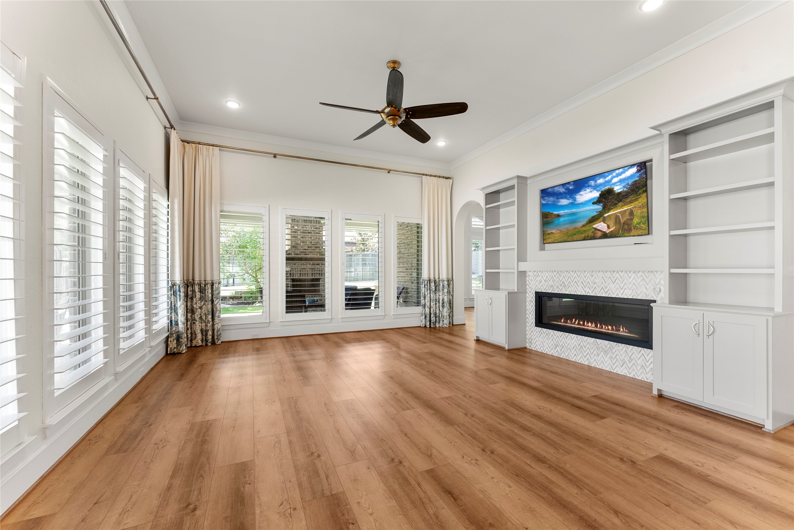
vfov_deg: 81.3
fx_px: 309
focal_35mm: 14
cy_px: 265
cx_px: 397
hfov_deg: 104.2
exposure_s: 1/13
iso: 800
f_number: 8
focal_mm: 14
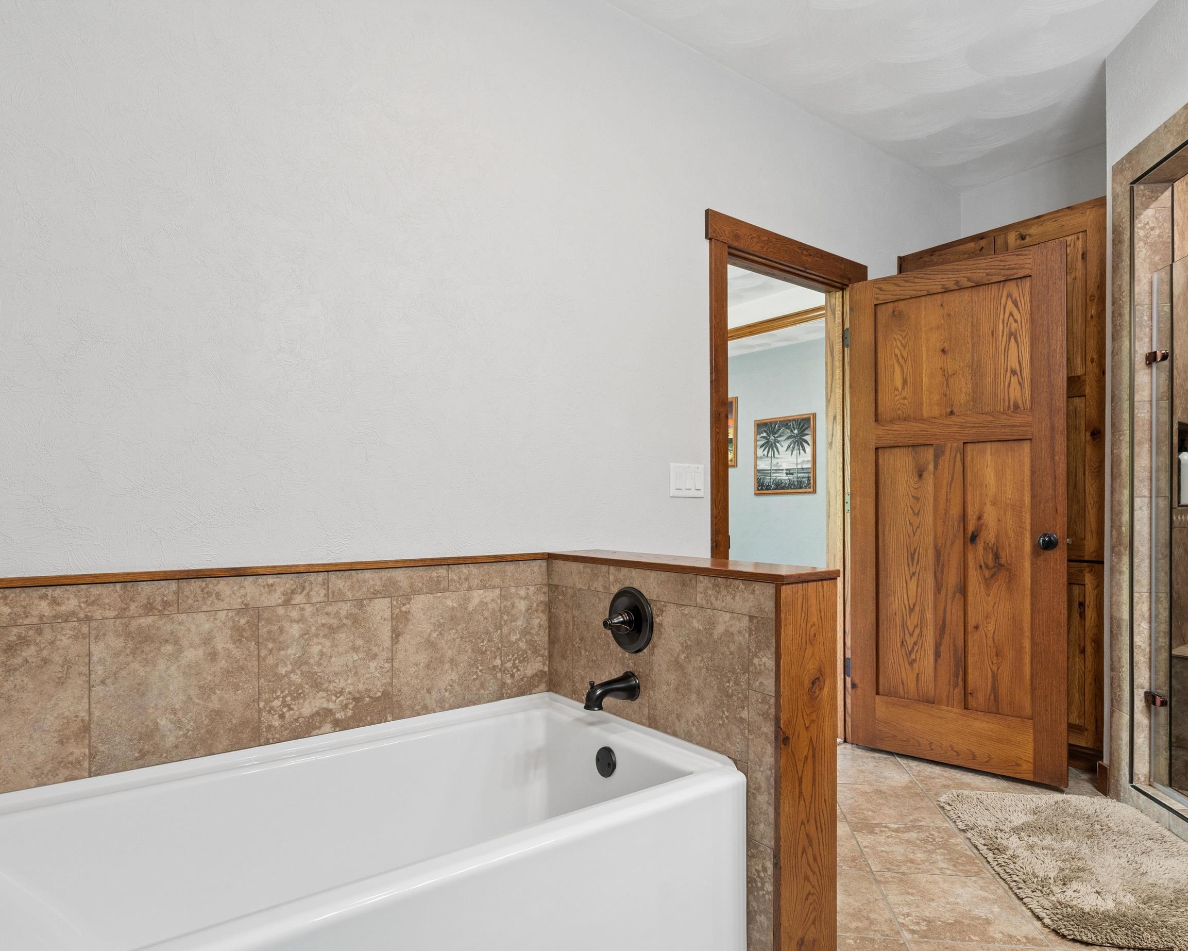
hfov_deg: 80.4
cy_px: 525
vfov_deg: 67.9
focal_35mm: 20
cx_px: 601
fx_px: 703
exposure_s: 1/10
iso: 400
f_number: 8
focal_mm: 16
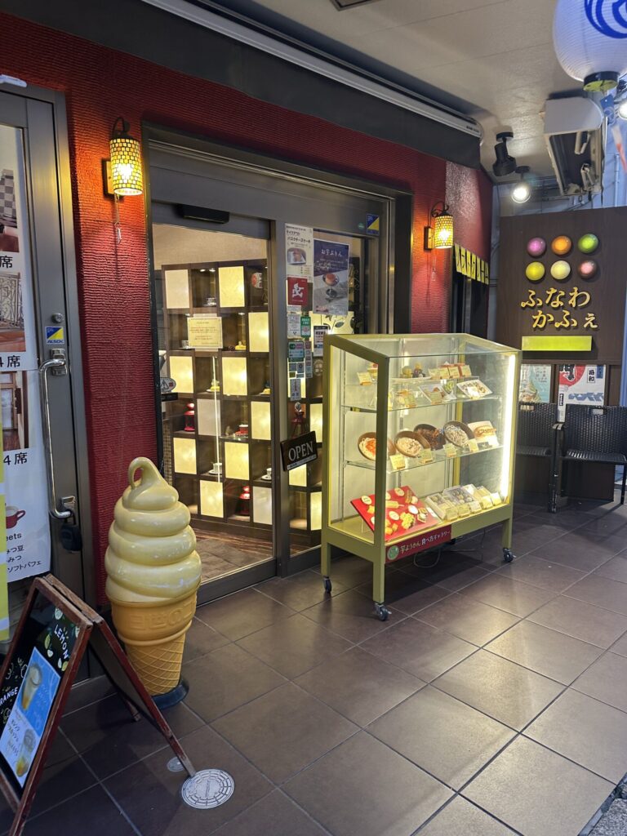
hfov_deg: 56.8
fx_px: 580
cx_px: 314
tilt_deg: -6.7
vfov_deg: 71.6
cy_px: 418
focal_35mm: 24
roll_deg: -0.7
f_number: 1.78
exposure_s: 1/50
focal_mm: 6.86
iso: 160
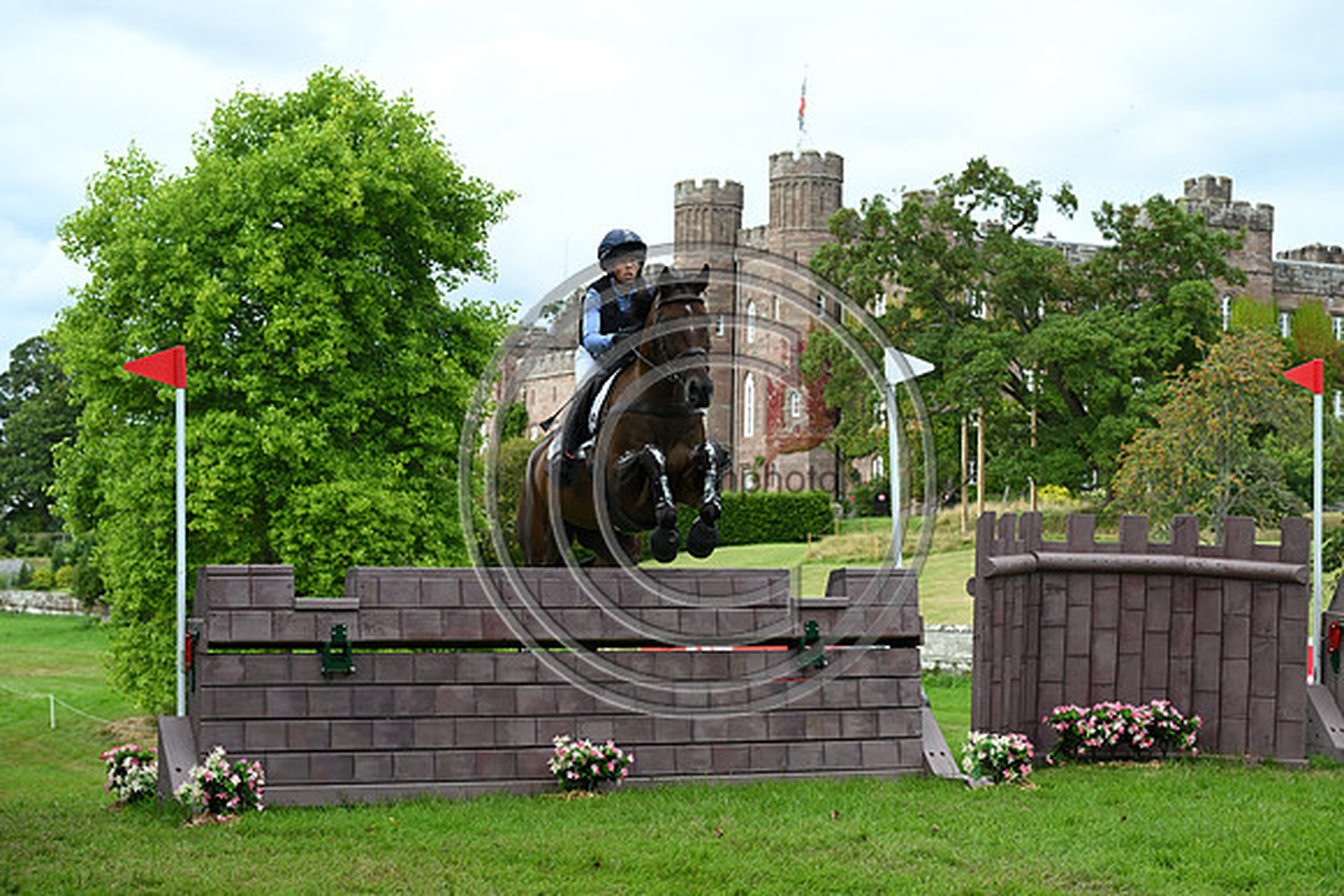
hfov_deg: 28.8
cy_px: 448
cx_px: 672
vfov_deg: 19.5
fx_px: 2614
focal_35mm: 70
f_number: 6.3
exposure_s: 1/1250
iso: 1100
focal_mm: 70
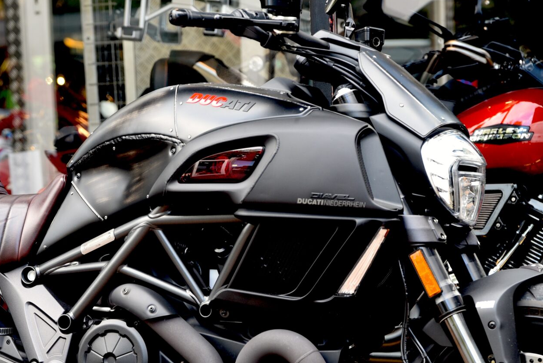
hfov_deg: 14.3
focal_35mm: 143
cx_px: 219
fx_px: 2158
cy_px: 269
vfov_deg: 9.6
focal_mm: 70
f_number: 3.2
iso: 200
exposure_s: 1/60
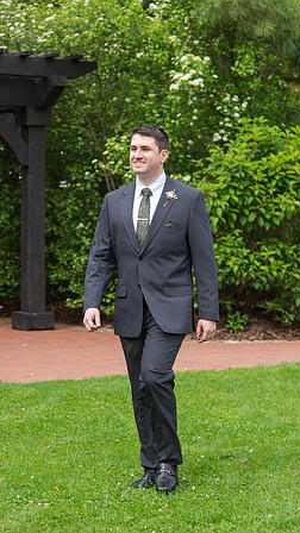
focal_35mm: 112
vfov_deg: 19.1
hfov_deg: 10.8
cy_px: 253
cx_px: 150
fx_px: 1584
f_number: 4
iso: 180
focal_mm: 58
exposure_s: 1/400
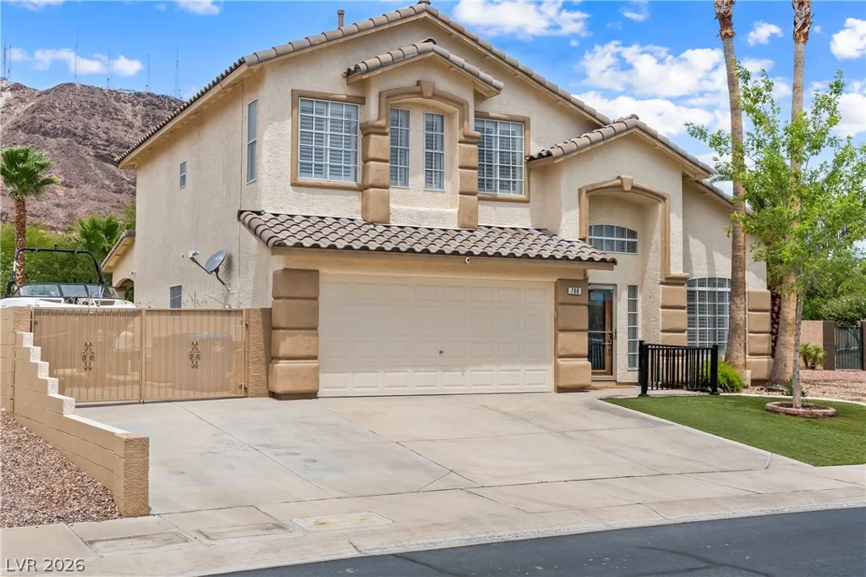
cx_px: 433
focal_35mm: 42
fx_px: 1010
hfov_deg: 46.4
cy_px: 288
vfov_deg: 31.9
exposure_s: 1/8000
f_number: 8
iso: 400
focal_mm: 28
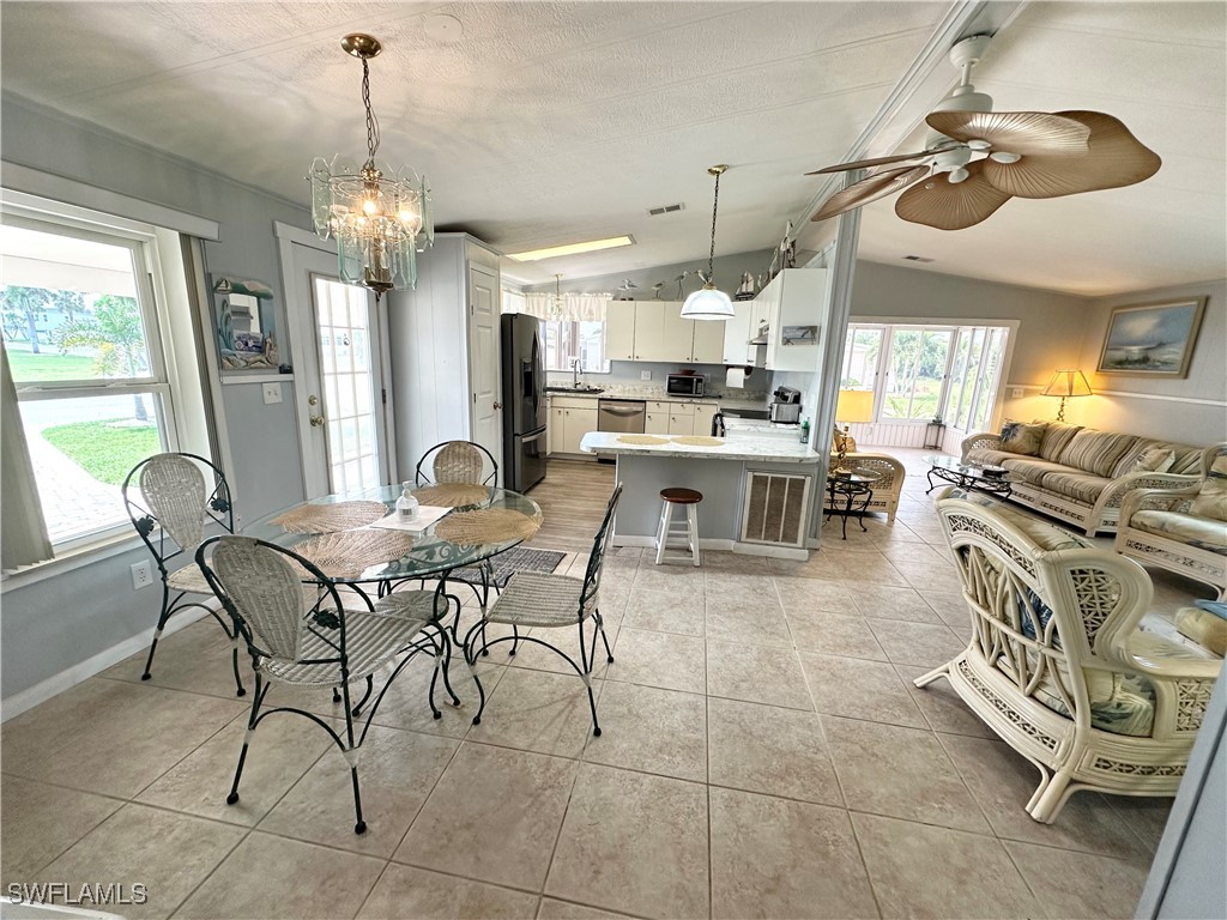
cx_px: 614
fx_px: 496
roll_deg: -2.0
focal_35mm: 14
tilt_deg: -12.9
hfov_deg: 102.1
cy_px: 460
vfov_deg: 85.7
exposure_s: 1/120
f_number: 2.2
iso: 160
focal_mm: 2.22
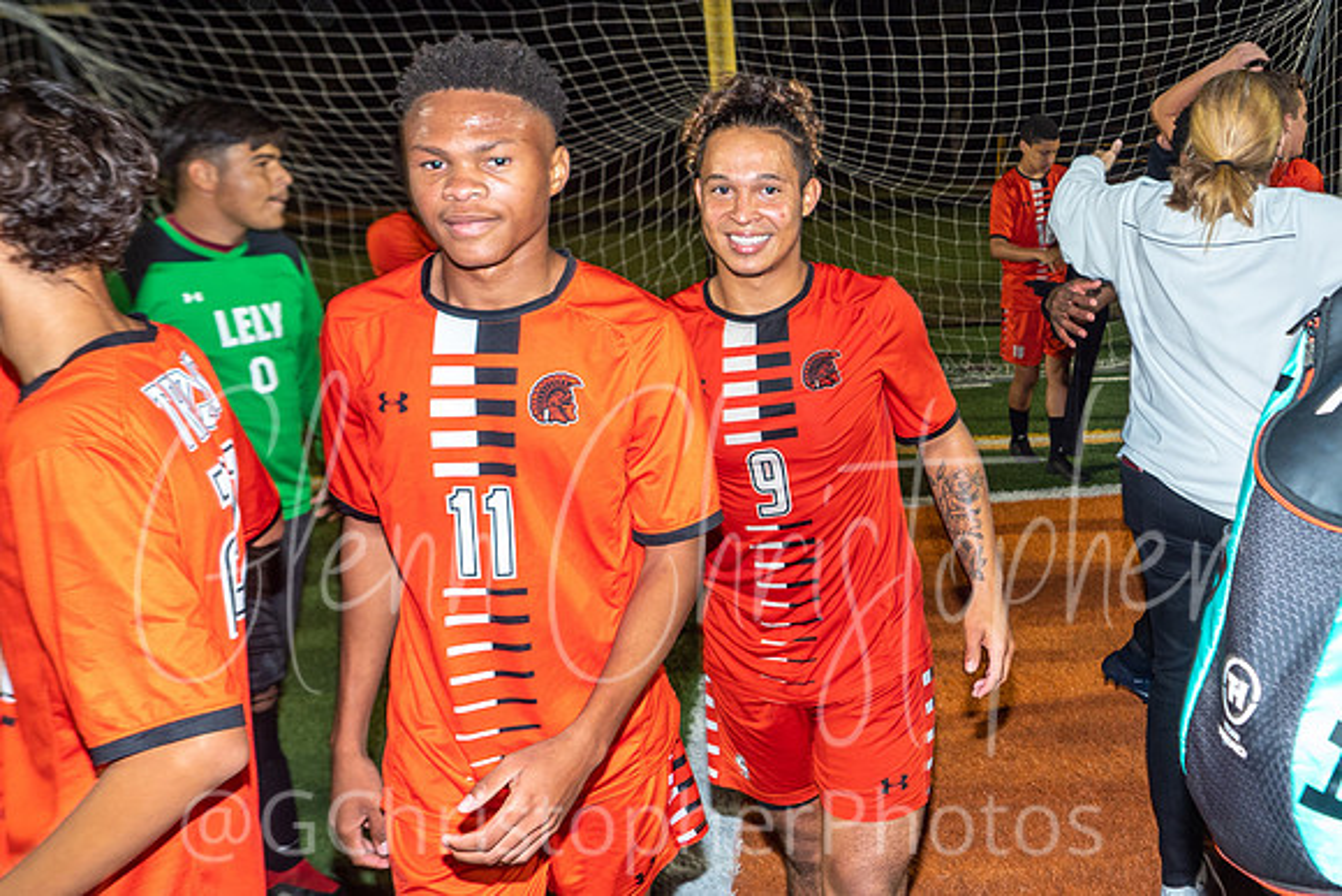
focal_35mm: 37
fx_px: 1383
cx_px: 997
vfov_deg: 35.7
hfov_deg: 49.8
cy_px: 341
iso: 200
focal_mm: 12
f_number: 2.8
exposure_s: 1/60
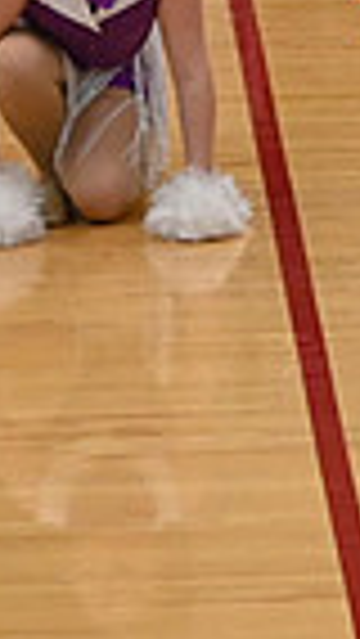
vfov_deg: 4.3
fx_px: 8492
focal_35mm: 501
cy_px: 268
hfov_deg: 2.4
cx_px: 1287
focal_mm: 78
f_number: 4
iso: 5000
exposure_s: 1/400
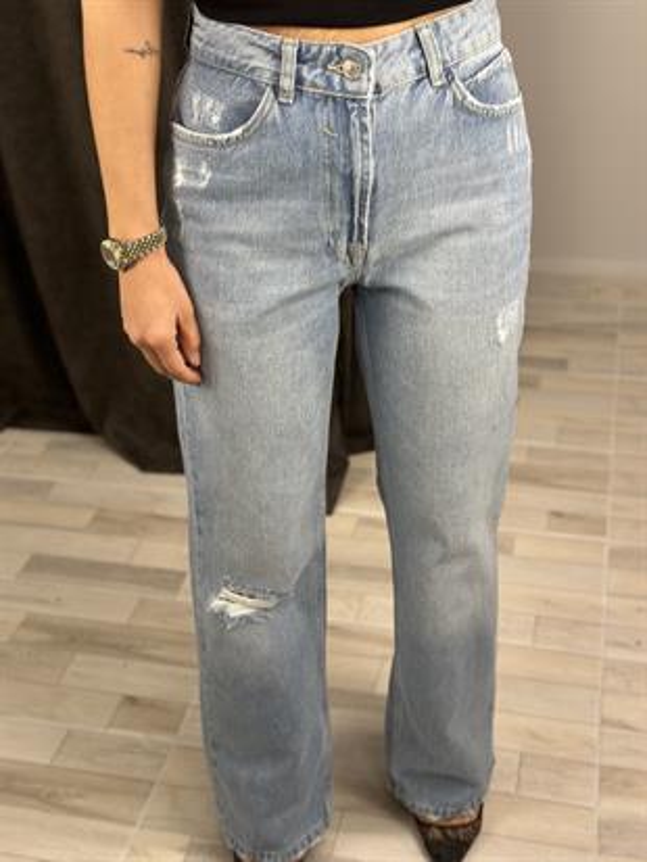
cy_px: 431
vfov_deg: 39.6
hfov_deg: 30.3
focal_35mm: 48
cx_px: 324
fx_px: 1196
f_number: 1.78
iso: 160
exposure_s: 1/100
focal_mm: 6.86
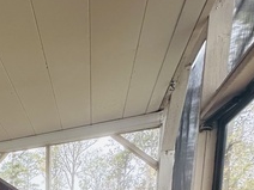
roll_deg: +0.4
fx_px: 323
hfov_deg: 31.8
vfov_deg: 25.2
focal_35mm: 44
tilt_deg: -5.6
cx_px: -83
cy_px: 283
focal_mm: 2.22
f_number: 2.2
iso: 80
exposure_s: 1/99
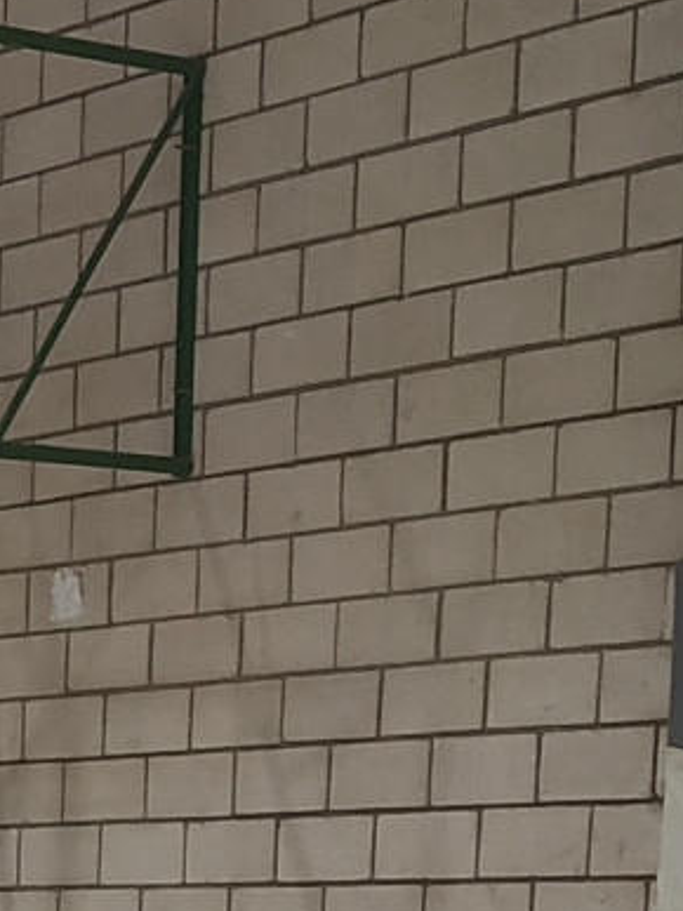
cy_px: 1547
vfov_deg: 14.1
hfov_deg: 11.1
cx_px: -436
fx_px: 3343
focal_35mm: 127
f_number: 1.9
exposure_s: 1/50
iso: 160
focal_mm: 3.94
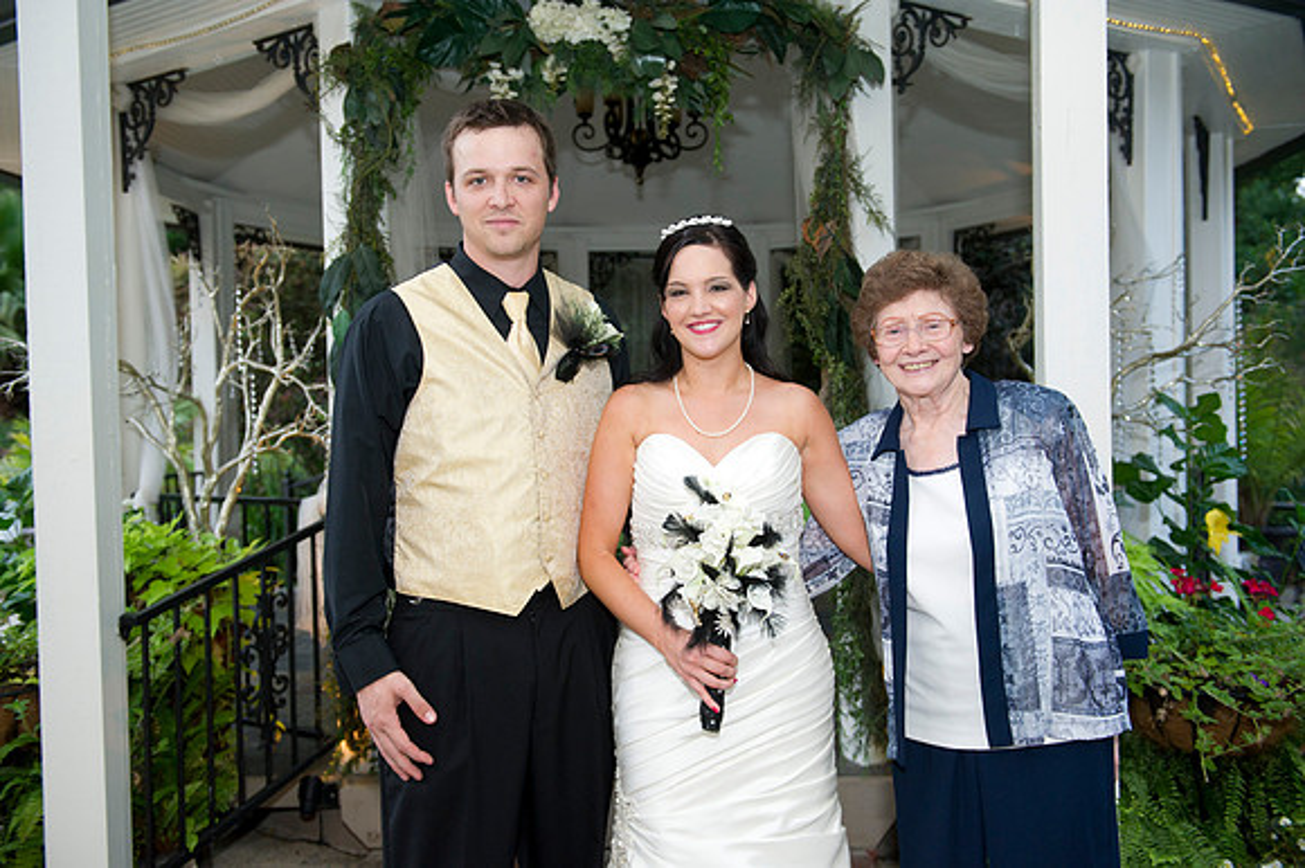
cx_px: 652
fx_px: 1232
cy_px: 434
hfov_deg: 55.8
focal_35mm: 34
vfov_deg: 38.8
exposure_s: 1/100
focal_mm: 34
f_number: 3.5
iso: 800
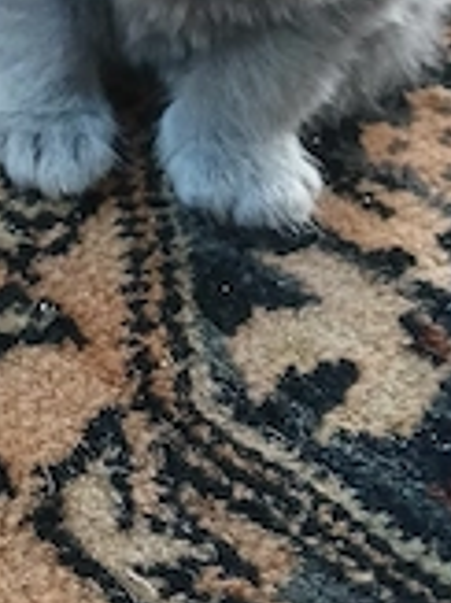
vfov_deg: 29.1
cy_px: 63
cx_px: 70
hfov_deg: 22.5
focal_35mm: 64
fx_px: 1113
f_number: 1.8
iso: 500
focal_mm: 3.98
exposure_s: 1/20
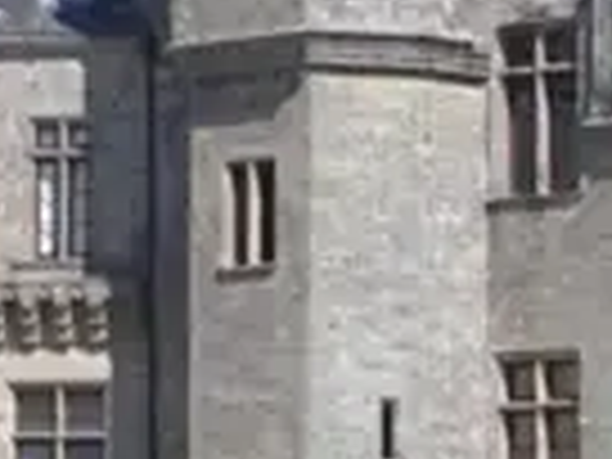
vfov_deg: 5.2
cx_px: -14
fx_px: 5074
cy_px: 270
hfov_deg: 6.9
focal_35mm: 287
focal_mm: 5.8
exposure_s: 1/342
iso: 50
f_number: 5.6
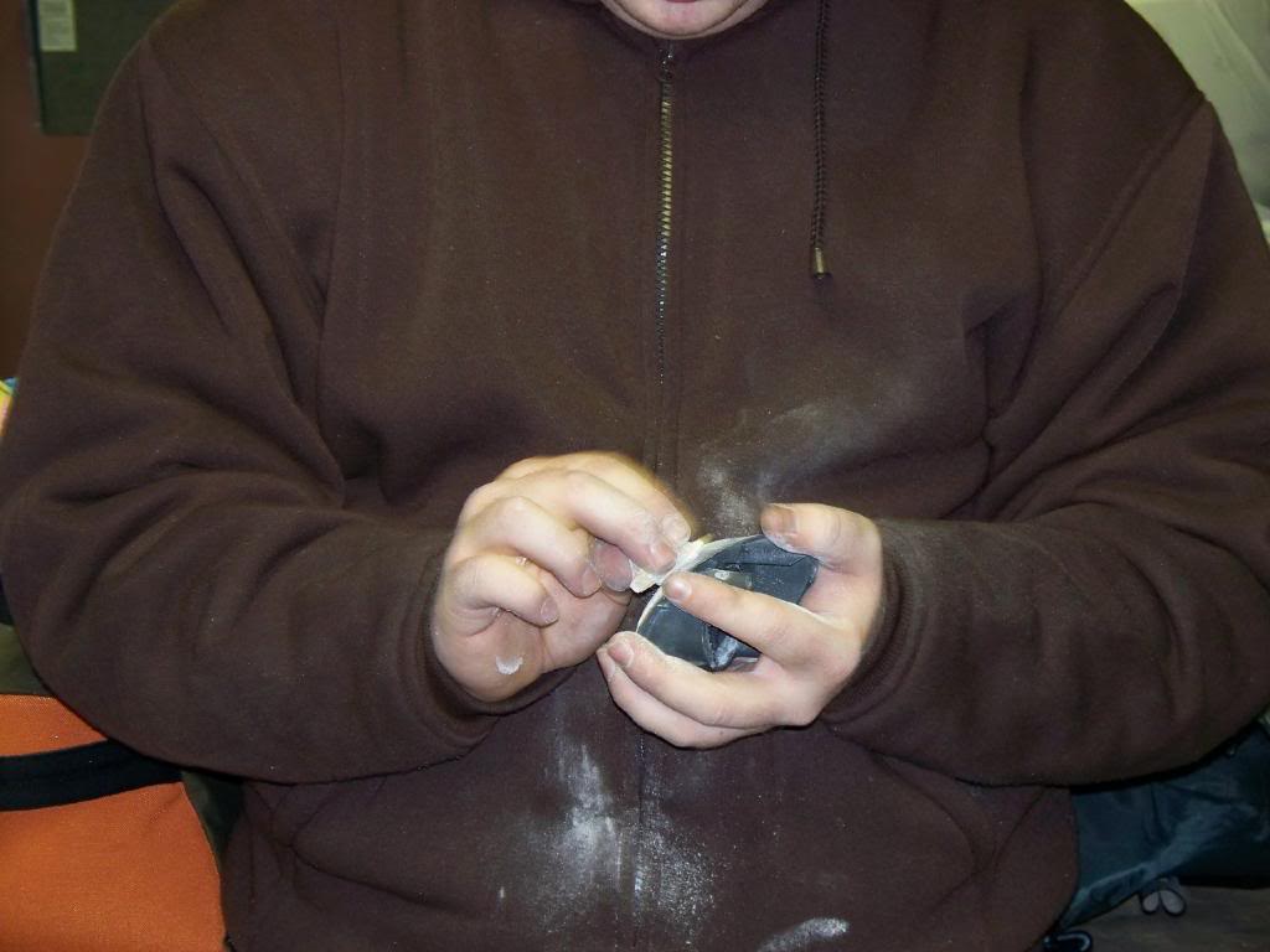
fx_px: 2935
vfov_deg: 18.4
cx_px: 635
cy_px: 476
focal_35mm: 80
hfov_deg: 24.4
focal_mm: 16.86
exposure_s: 1/50
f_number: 3.4
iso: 200
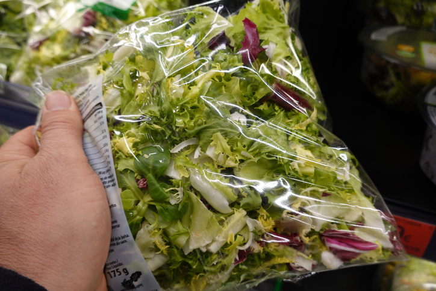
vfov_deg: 53.2
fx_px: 291
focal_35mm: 24
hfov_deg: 73.7
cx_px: 218
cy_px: 146
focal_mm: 9
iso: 100
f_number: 2.8
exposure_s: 1/80
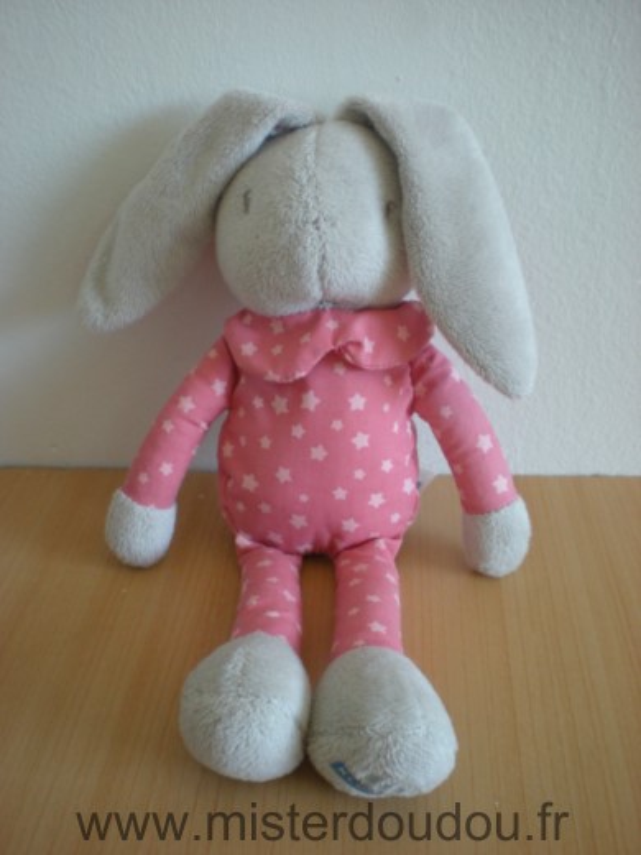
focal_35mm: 38
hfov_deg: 37.7
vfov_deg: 49.0
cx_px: 320
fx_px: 938
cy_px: 428
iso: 200
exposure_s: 1/23.5
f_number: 3.1
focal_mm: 6.3
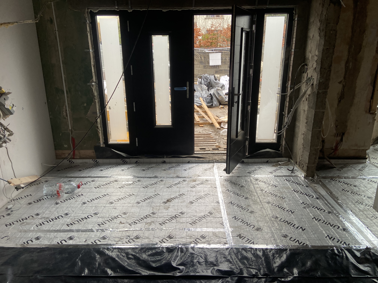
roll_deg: +0.2
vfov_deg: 53.1
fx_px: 284
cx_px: 189
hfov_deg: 67.3
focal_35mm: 26
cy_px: 142
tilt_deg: -16.4
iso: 64
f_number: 1.8
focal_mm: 4.25
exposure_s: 1/121
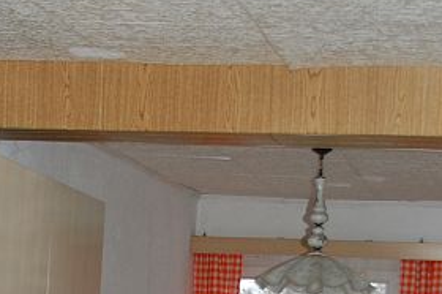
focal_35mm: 87
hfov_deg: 23.4
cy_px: 443
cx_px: 240
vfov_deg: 14.6
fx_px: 1067
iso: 400
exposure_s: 1/60
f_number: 3.5
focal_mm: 18
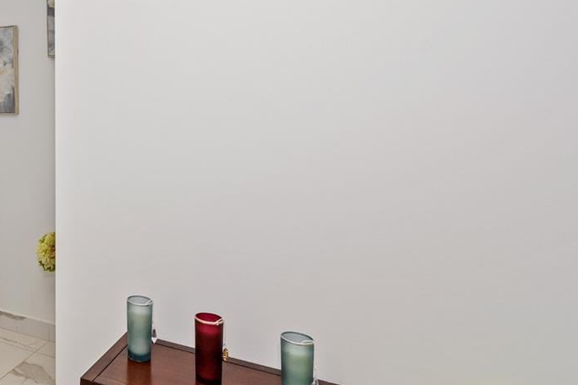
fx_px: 514
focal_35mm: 32
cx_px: 2
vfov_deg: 40.9
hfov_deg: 48.5
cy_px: 158
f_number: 8
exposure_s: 1/60
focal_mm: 14
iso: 125
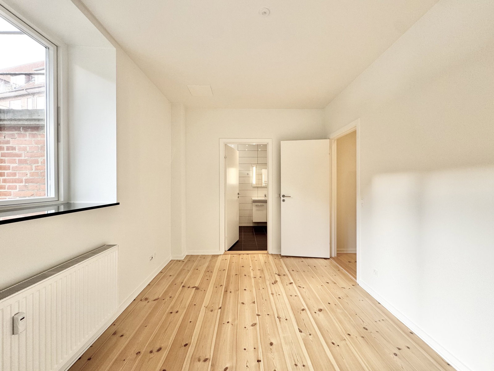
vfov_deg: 85.7
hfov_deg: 102.1
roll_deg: +0.5
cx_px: 247
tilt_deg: -0.8
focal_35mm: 14
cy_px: 186
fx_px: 200
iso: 100
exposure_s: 1/99
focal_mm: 2.22
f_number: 2.2
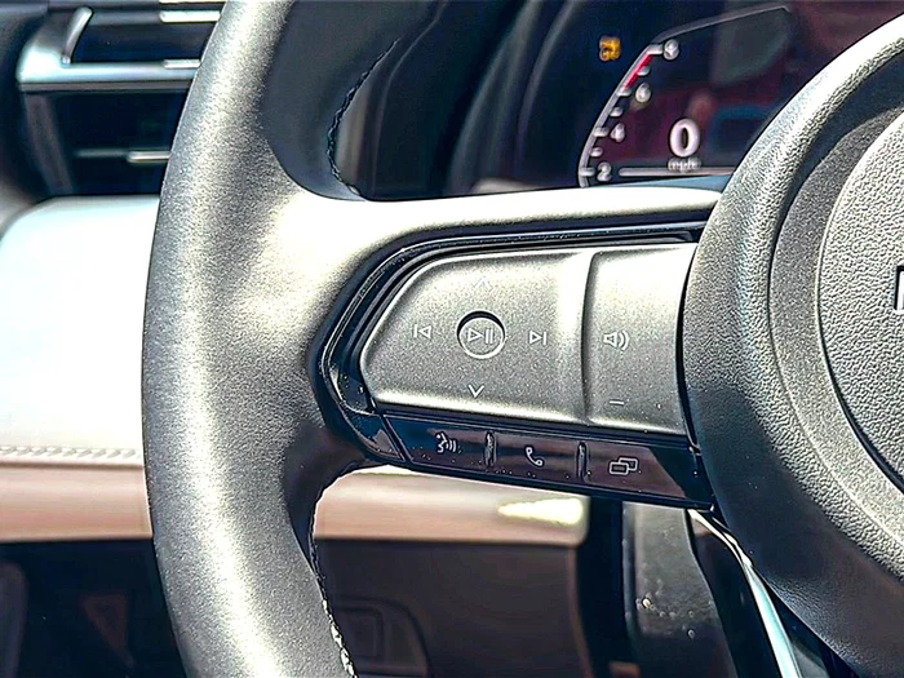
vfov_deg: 35.1
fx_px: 1071
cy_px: 339
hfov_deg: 45.8
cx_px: 452
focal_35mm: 41
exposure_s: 1/447
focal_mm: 6.86
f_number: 1.78
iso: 80
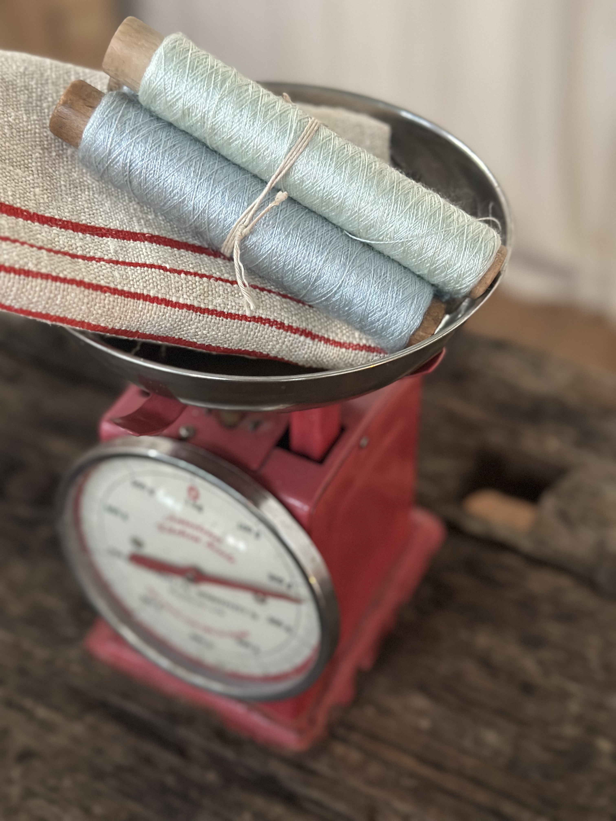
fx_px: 1139
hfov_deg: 30.3
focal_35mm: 48
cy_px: 410
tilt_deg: -47.4
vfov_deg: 39.7
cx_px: 308
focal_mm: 6.86
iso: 800
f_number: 1.78
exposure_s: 1/39
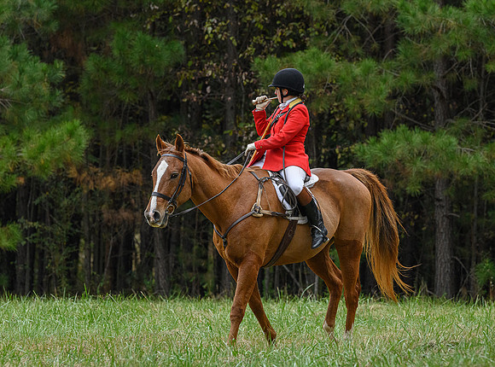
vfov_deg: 6.4
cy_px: 149
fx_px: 3290
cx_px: 260
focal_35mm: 231
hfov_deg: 8.6
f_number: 5.6
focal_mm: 175
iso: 2000
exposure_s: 1/250
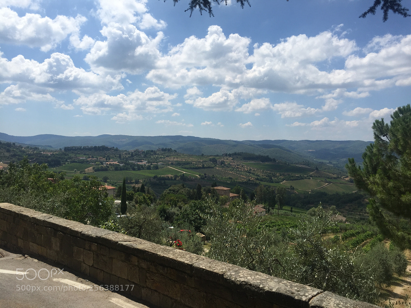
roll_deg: -2.1
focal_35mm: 29
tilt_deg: -1.2
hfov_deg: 61.7
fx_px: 344
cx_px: 206
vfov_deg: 48.2
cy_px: 154
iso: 32
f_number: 2.2
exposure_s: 1/3968
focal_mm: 4.15
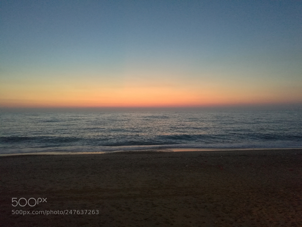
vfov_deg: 51.4
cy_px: 114
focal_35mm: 27
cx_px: 151
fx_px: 236
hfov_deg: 65.3
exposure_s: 1/20
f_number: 2
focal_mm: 4.04
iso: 500
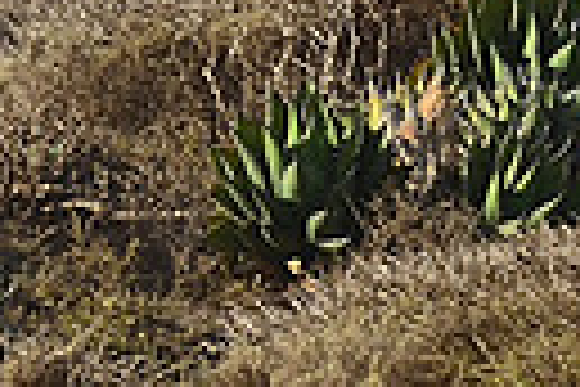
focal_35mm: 505
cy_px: -464
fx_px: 8139
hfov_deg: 4.1
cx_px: 9
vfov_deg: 2.7
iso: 200
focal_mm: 75
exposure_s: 1/500
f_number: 7.1
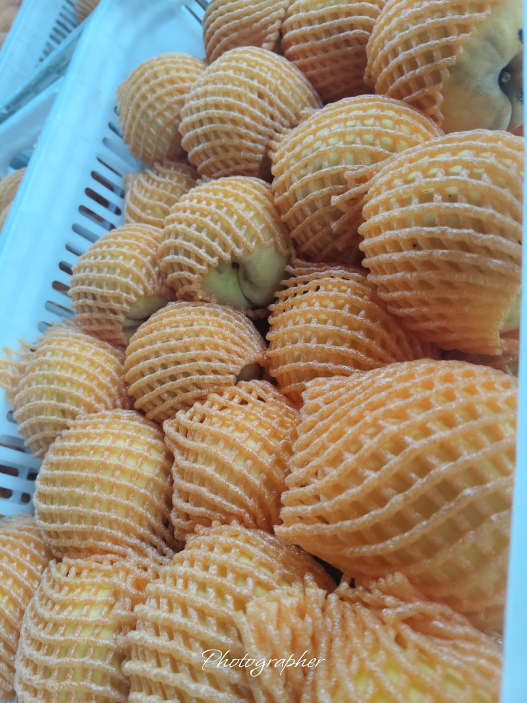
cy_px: 352
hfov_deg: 53.1
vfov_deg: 67.3
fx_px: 528
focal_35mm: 26
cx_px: 264
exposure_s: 1/33.3
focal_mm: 4.84
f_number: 1.79
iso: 511
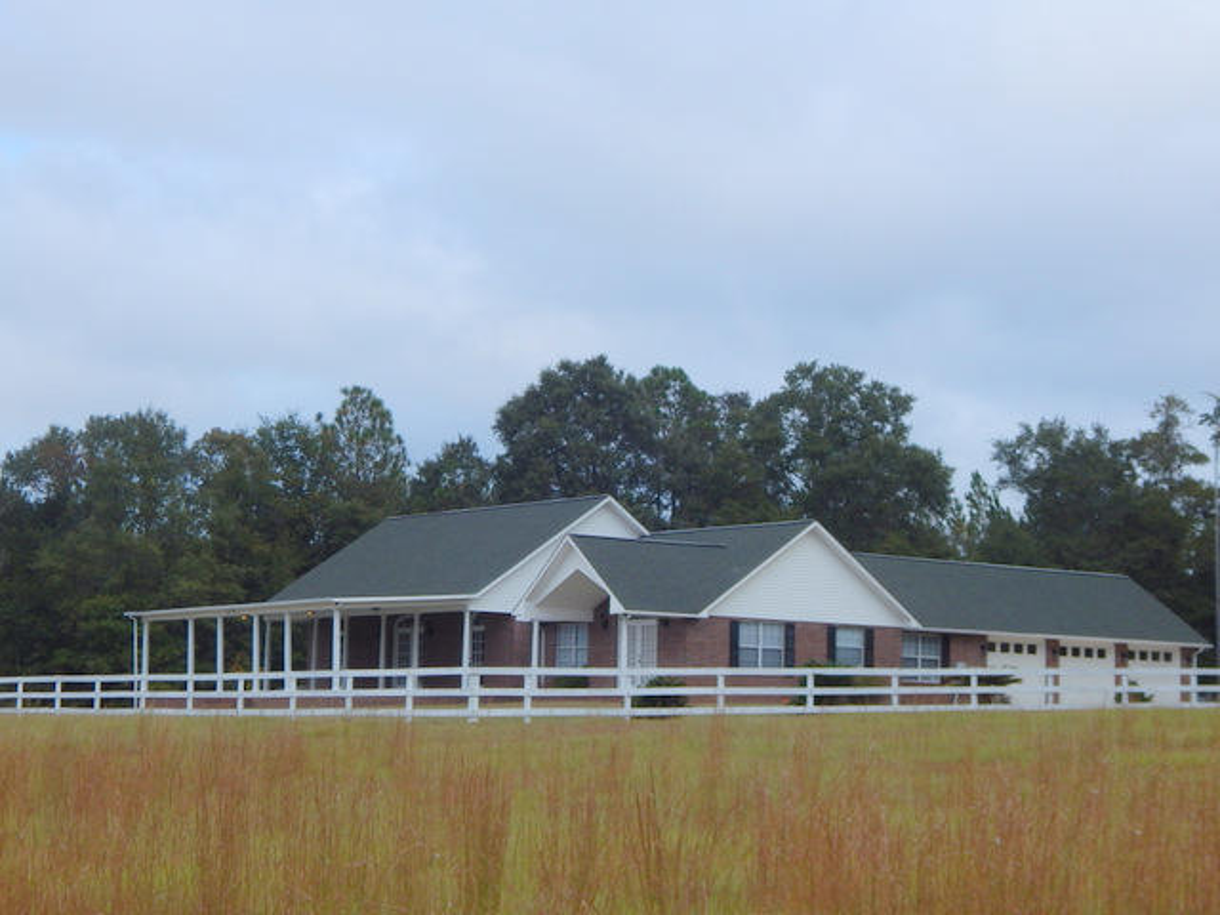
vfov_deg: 21.3
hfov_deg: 28.2
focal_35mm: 69
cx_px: 610
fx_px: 2432
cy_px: 458
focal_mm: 12.3
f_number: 4.1
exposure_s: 1/640
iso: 125
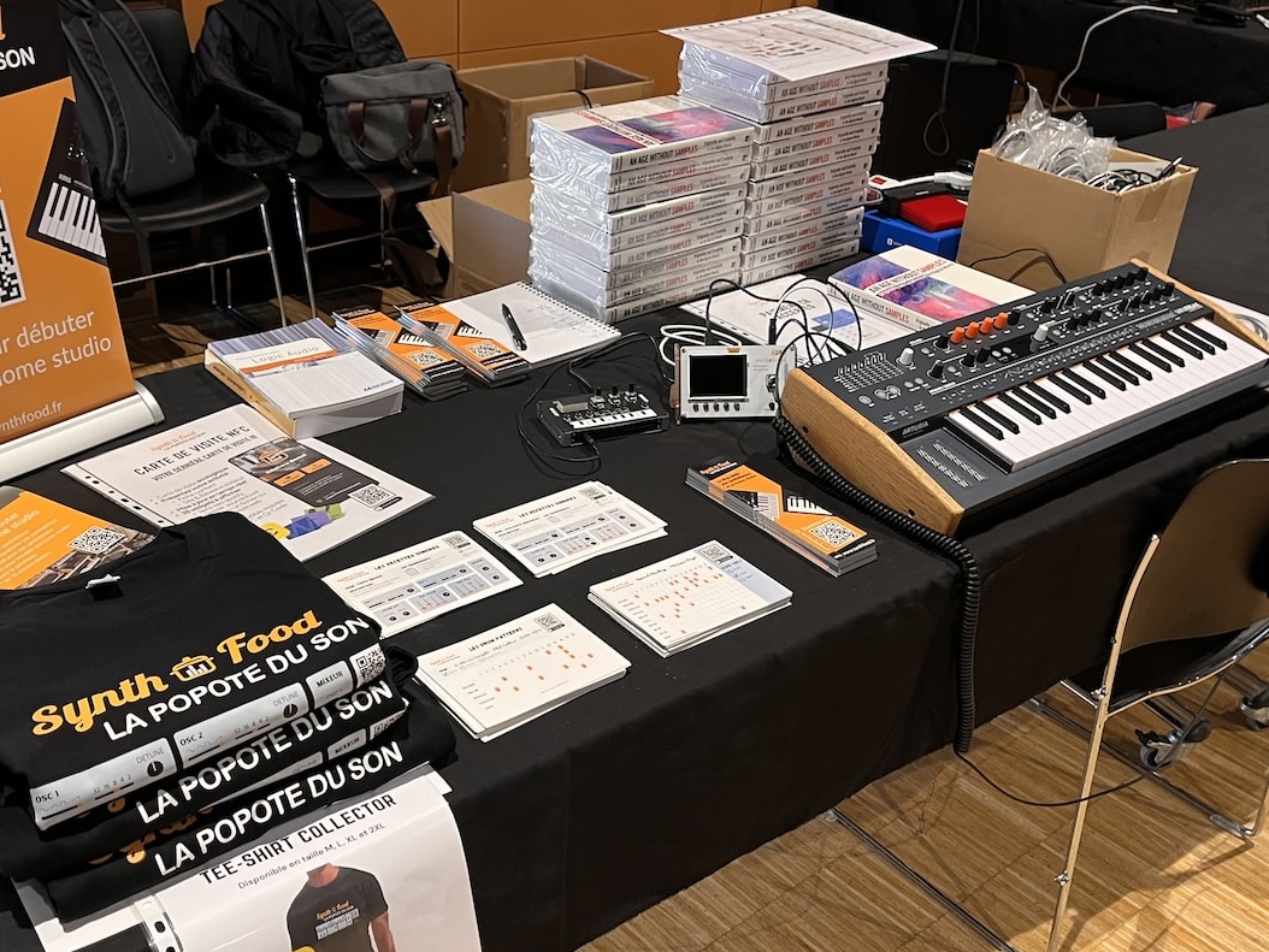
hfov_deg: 49.9
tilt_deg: -32.6
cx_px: 525
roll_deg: -0.5
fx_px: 1357
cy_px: 553
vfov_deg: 38.6
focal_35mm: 37
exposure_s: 1/50
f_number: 1.6
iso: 160
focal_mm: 5.1
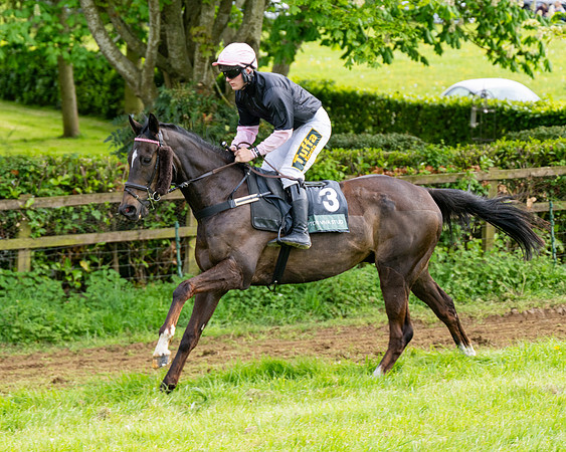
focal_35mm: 149
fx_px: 2490
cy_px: 185
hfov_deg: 13.0
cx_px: 298
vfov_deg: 10.4
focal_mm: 103
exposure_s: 1/1000
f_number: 4
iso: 400
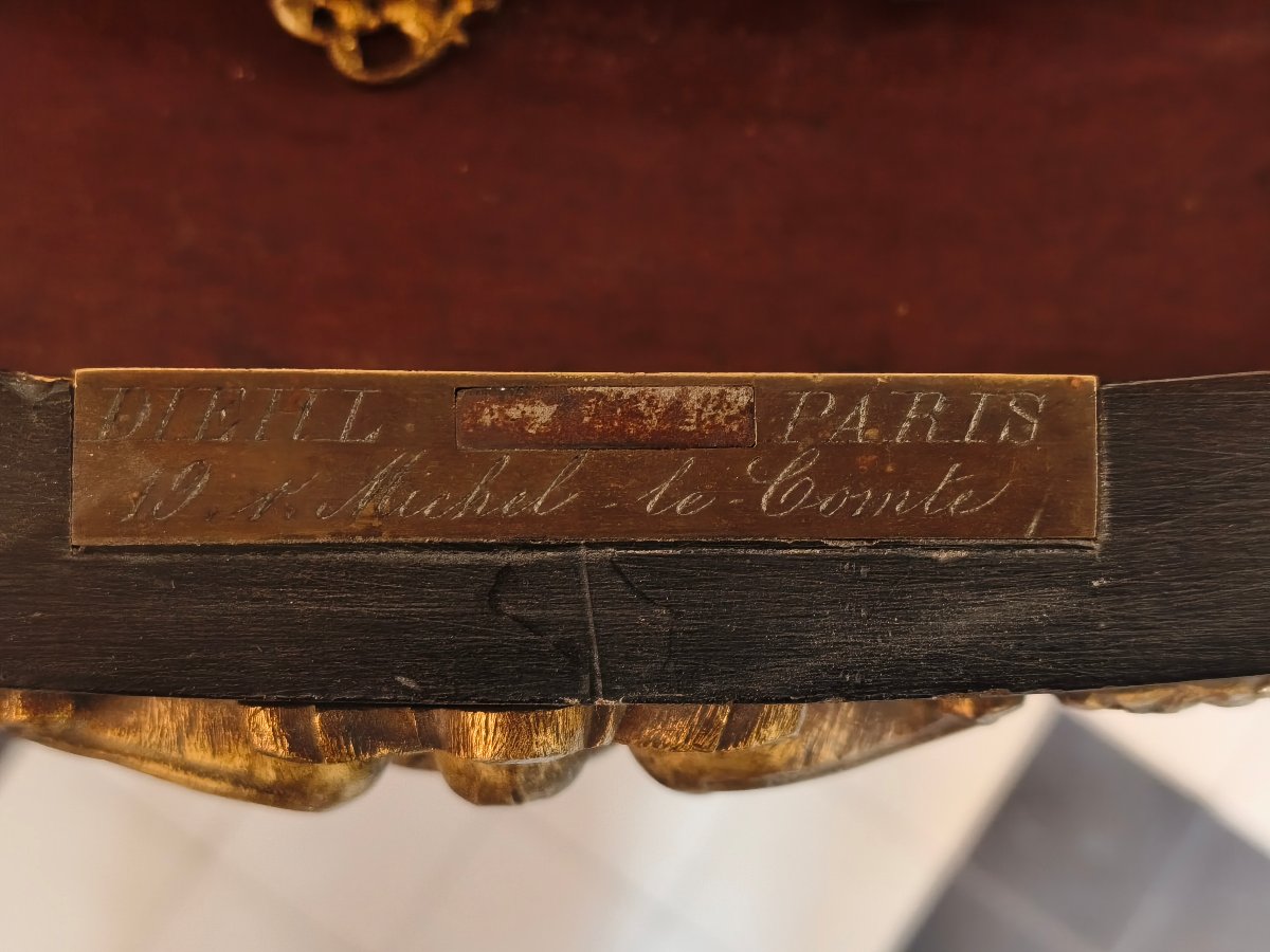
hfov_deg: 41.2
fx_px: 1688
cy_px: 476
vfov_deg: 31.5
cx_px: 635
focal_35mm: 46
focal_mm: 6.06
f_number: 1.7
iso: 3200
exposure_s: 1/16.7
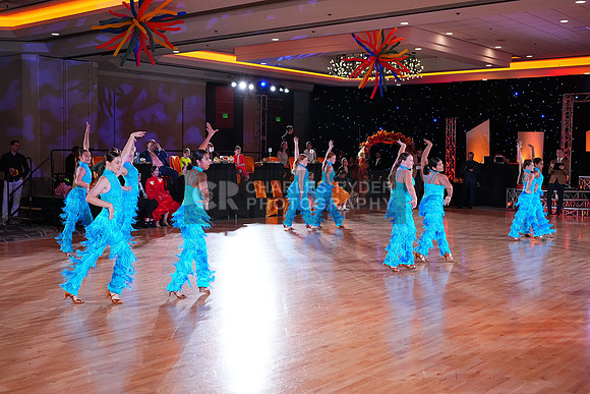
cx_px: 295
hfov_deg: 46.4
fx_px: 688
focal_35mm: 42
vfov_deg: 31.9
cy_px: 197
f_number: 5.6
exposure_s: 1/400
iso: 5000
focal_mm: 42
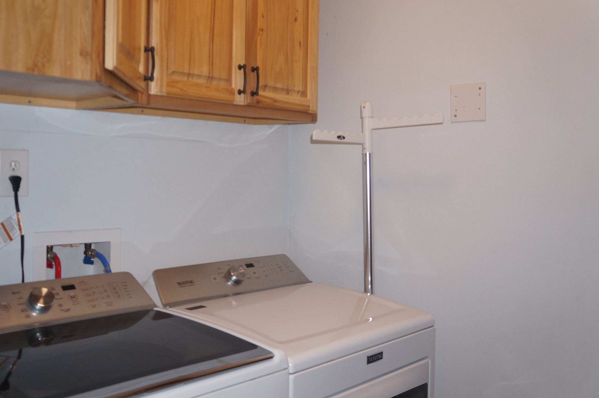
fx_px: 598
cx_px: 278
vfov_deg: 36.8
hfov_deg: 53.2
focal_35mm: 36
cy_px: 198
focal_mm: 22
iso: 250
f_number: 4
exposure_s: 1/60
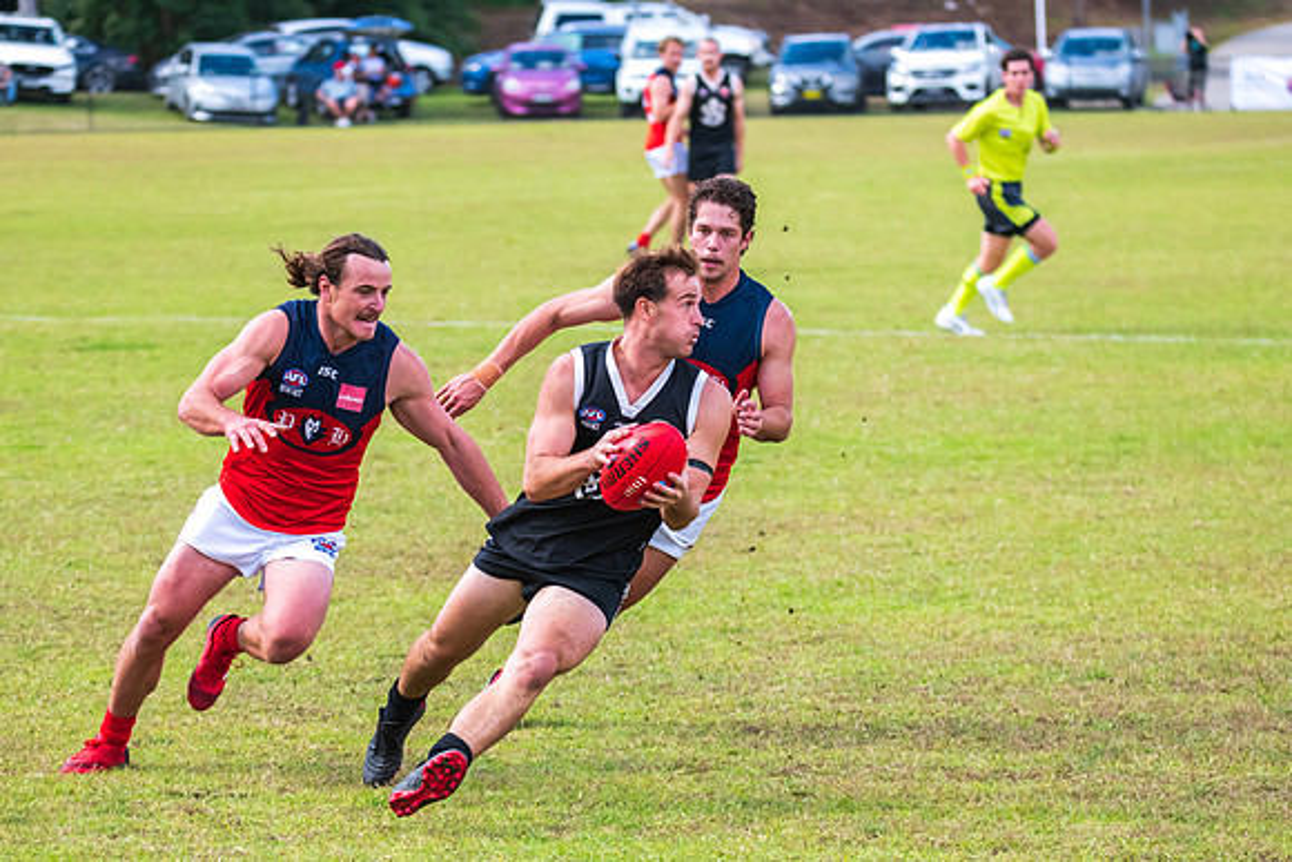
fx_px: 7419
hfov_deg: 10.0
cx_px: 608
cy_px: 507
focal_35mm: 207
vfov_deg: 6.6
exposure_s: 1/1600
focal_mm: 150
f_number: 6.3
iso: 1250
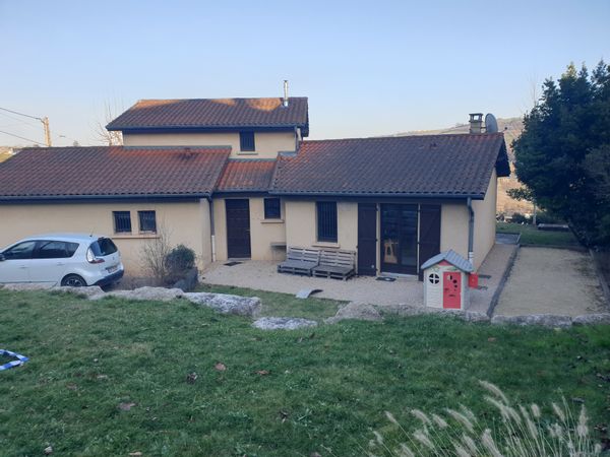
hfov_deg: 67.3
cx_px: 305
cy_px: 228
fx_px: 458
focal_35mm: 26
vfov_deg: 53.1
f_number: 2.4
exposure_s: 1/445
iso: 50
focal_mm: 4.3
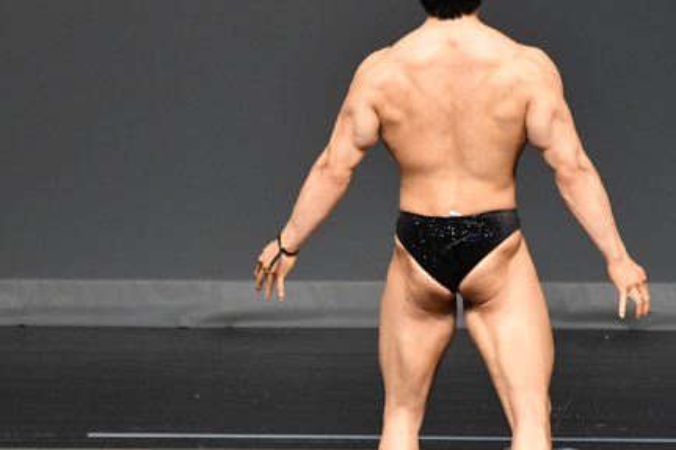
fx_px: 10624
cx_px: 481
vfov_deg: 2.4
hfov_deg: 3.6
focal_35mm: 566
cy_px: 254
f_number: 5.6
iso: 2500
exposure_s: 1/400
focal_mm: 210
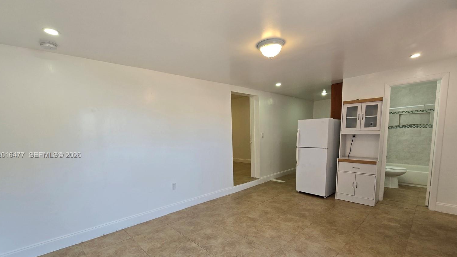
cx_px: 229
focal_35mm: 15
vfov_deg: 69.7
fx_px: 182
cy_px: 155
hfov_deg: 103.0
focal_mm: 2.2
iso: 64
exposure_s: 1/60
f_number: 2.2
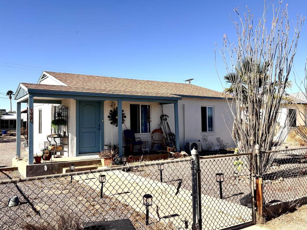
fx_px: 284
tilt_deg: +2.3
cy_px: 112
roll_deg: +1.1
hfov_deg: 56.8
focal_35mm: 32
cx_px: 146
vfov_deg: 44.2
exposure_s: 1/3937
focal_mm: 5.96
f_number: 1.6
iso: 50
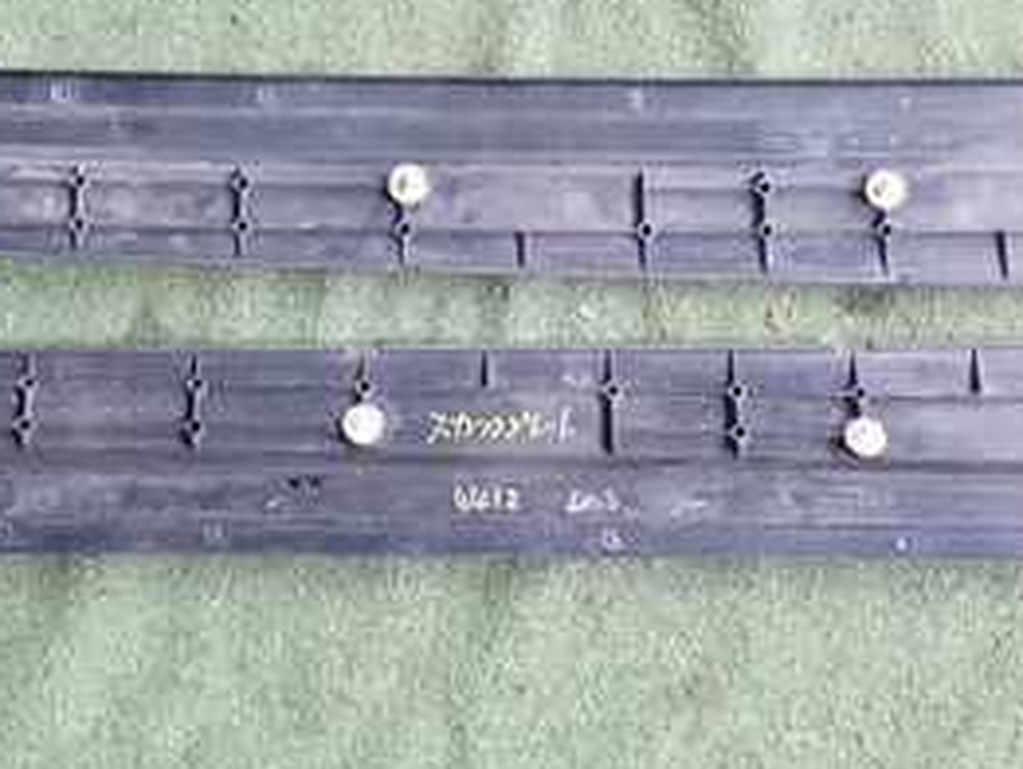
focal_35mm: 69
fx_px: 2040
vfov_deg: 21.2
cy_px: 228
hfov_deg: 28.1
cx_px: 435
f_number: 2.3
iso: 200
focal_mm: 5.4
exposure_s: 1/30
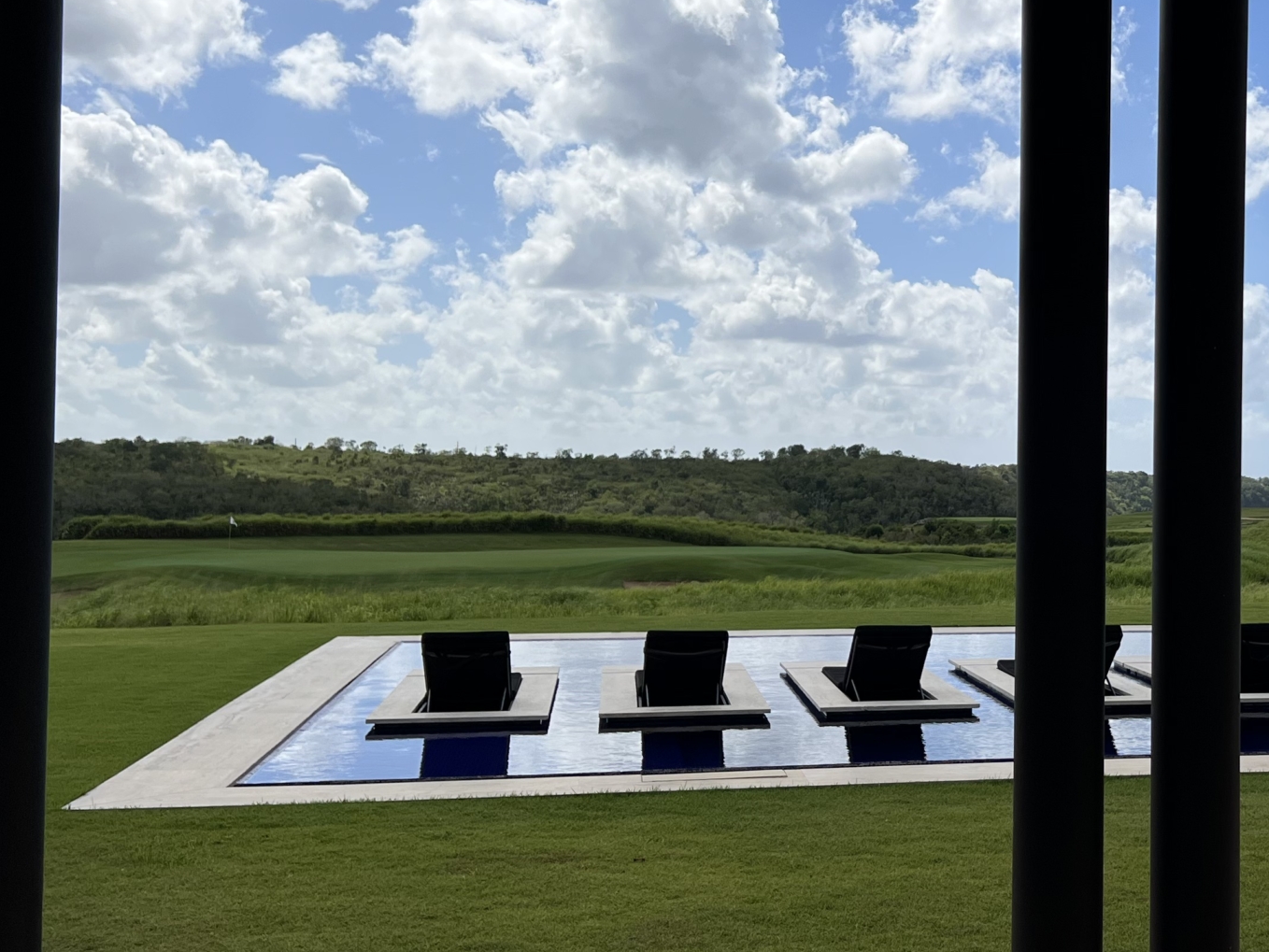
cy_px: 446
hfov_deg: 37.1
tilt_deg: -0.7
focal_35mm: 49
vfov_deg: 29.7
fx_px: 1797
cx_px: 1063
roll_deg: -0.8
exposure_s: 1/9434
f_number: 1.5
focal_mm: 5.7
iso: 50
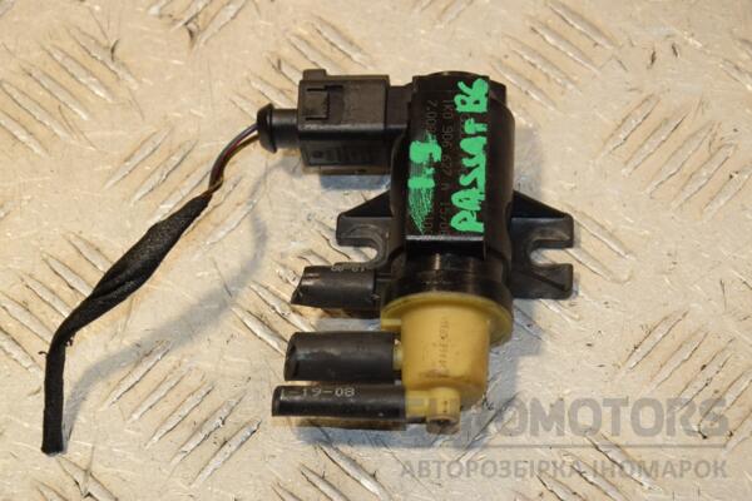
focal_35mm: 135
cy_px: 250
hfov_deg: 15.2
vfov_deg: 10.2
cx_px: 376
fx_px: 2820
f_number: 9
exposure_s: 1/200
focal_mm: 90
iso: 800
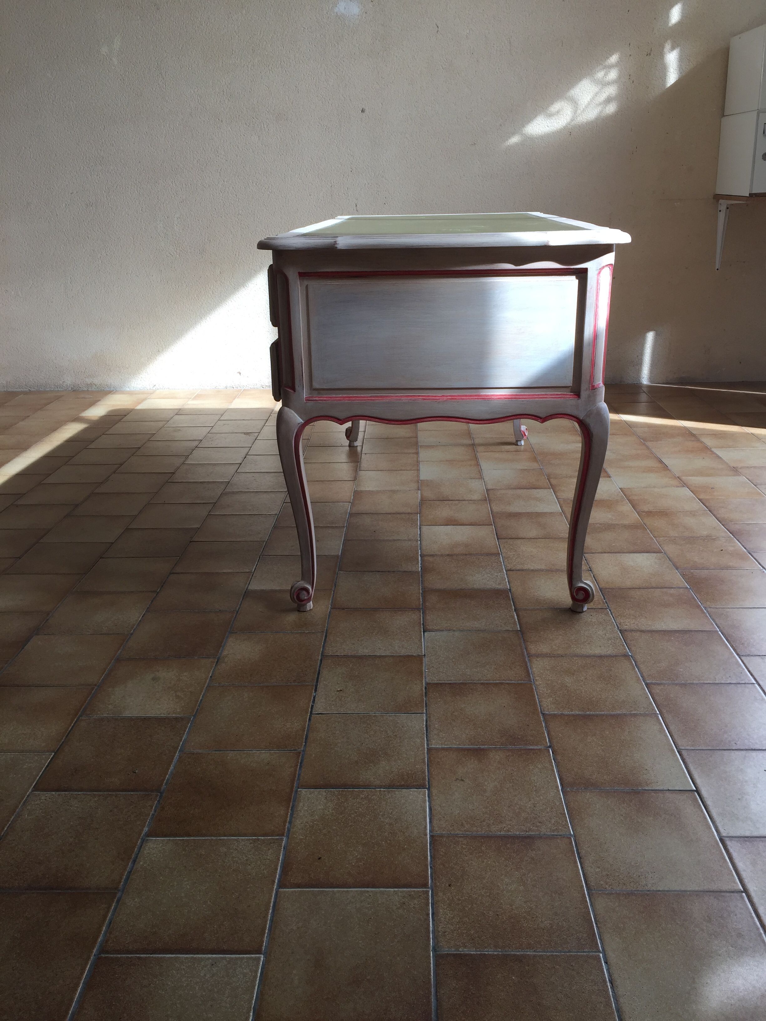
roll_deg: +1.2
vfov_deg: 61.7
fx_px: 856
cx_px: 383
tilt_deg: -18.2
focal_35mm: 29
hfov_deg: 48.2
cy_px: 510
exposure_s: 1/227
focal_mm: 4.15
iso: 32
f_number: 2.2
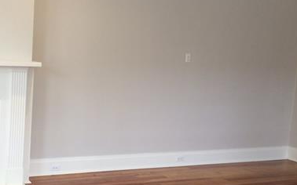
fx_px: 421
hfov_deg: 37.2
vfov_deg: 24.9
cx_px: 50
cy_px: 93
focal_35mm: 52
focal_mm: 4.15
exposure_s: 1/30
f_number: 2.2
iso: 50
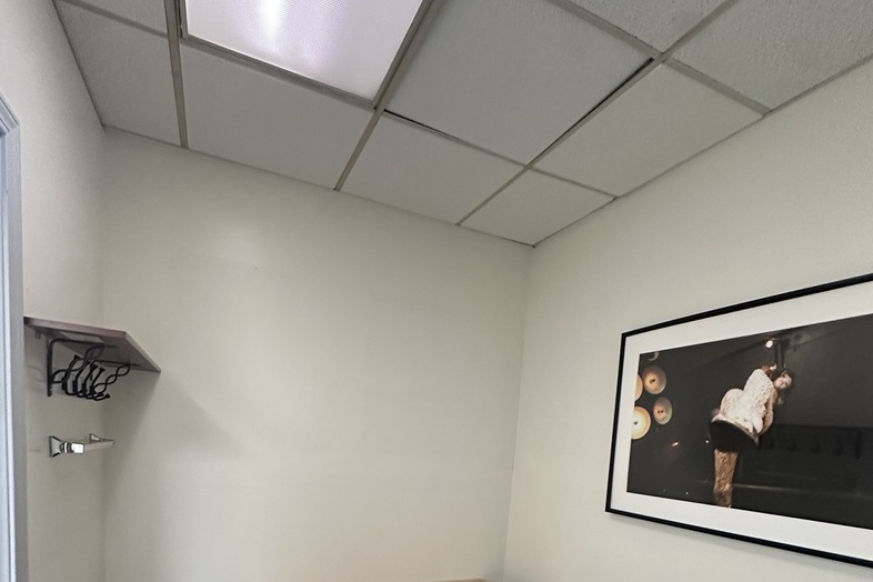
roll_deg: -4.7
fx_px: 485
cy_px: 493
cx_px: 425
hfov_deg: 84.0
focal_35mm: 20
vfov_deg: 55.9
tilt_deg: -6.6
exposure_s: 1/60
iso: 640
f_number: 2.2
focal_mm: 2.22
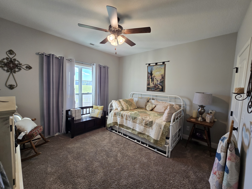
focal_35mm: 13
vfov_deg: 89.9
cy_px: 94
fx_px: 95
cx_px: 126
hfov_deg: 106.2
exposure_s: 1/60
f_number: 2.2
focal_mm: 2.2
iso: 125
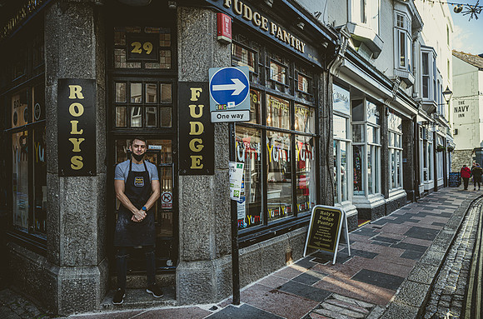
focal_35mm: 25
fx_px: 334
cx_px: 235
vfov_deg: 51.0
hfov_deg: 71.7
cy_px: 162
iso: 100
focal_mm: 24
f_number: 2.8
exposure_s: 1/160
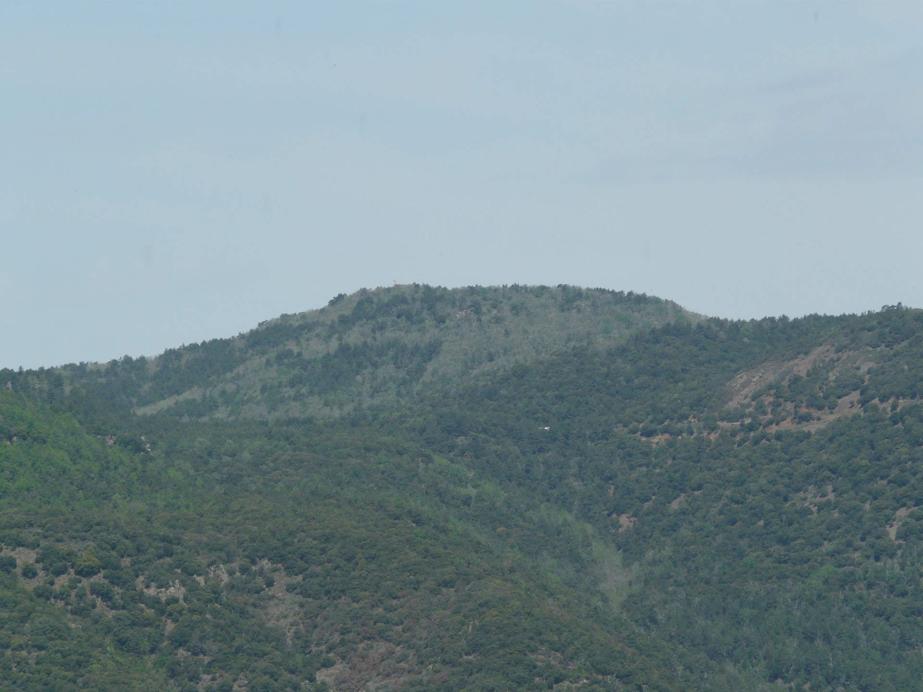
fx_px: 7706
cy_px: 346
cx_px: 462
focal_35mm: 289
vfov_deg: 5.1
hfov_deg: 6.9
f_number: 6.3
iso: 100
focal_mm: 47.5
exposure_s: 1/500
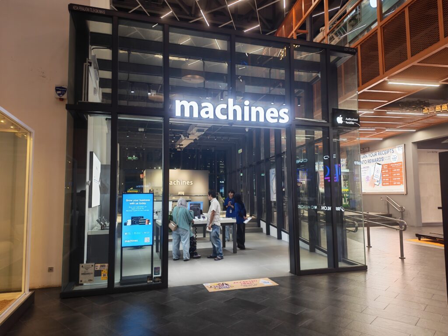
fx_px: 311
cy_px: 168
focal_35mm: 24
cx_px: 224
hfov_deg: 71.6
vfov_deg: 56.8
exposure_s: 1/50
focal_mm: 6.12
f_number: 1.9
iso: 125
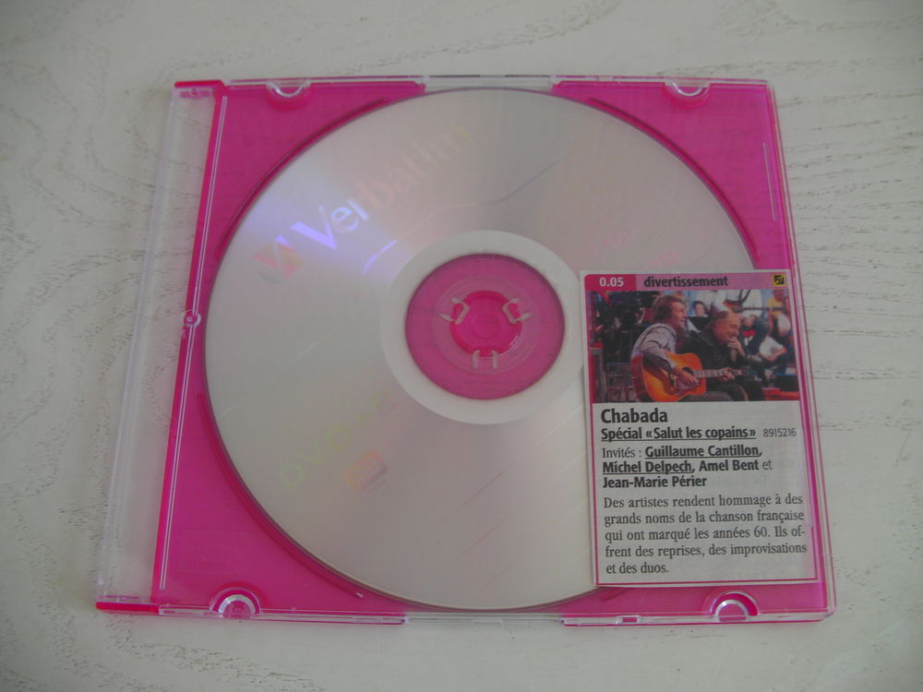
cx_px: 462
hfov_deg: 49.0
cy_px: 346
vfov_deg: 37.7
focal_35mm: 38
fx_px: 1013
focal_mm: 6.3
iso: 54
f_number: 3.5
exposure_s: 1/30
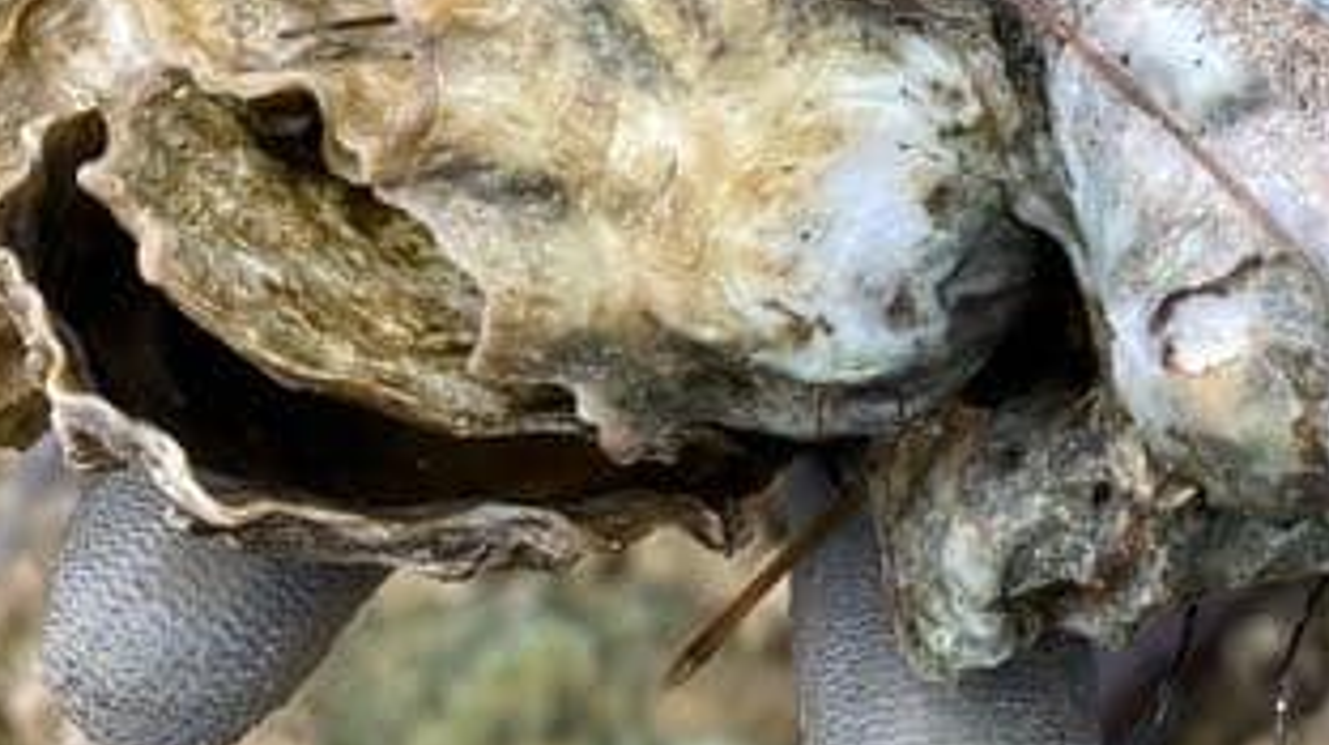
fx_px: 2676
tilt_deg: -46.3
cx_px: 1210
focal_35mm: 76
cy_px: -194
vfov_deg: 15.2
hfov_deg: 26.9
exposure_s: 1/122
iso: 50
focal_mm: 4.25
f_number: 1.8
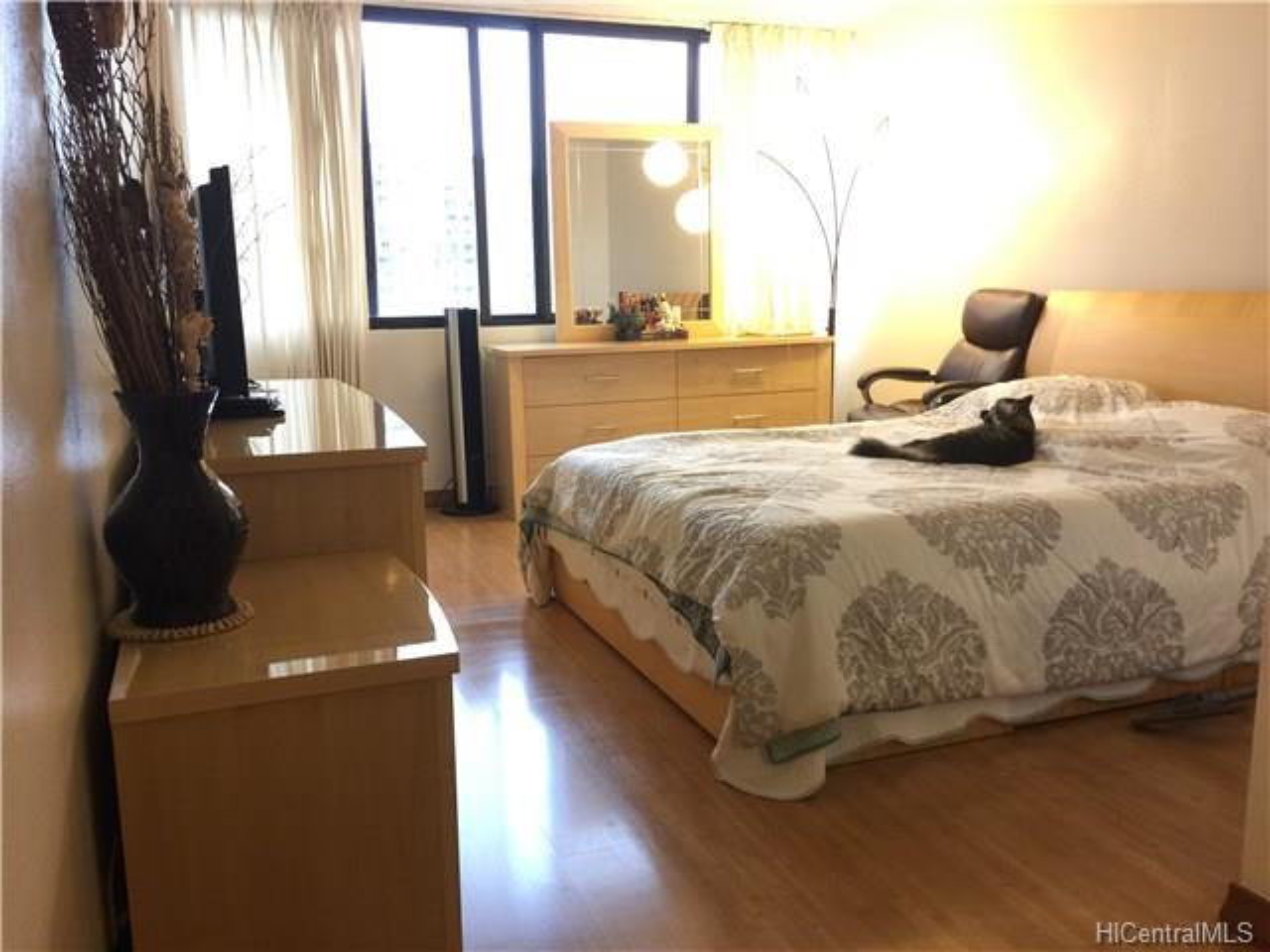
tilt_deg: -9.4
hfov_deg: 61.7
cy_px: 476
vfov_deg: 48.2
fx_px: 1064
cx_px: 635
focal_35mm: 29
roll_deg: +0.0
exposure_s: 1/15
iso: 50
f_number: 2.2
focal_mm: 4.15
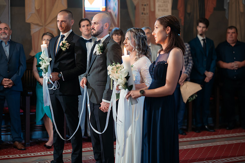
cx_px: 122
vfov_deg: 16.1
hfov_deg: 23.9
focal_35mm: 85
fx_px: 578
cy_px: 82
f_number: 1.8
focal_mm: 85
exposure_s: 1/200
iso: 1600
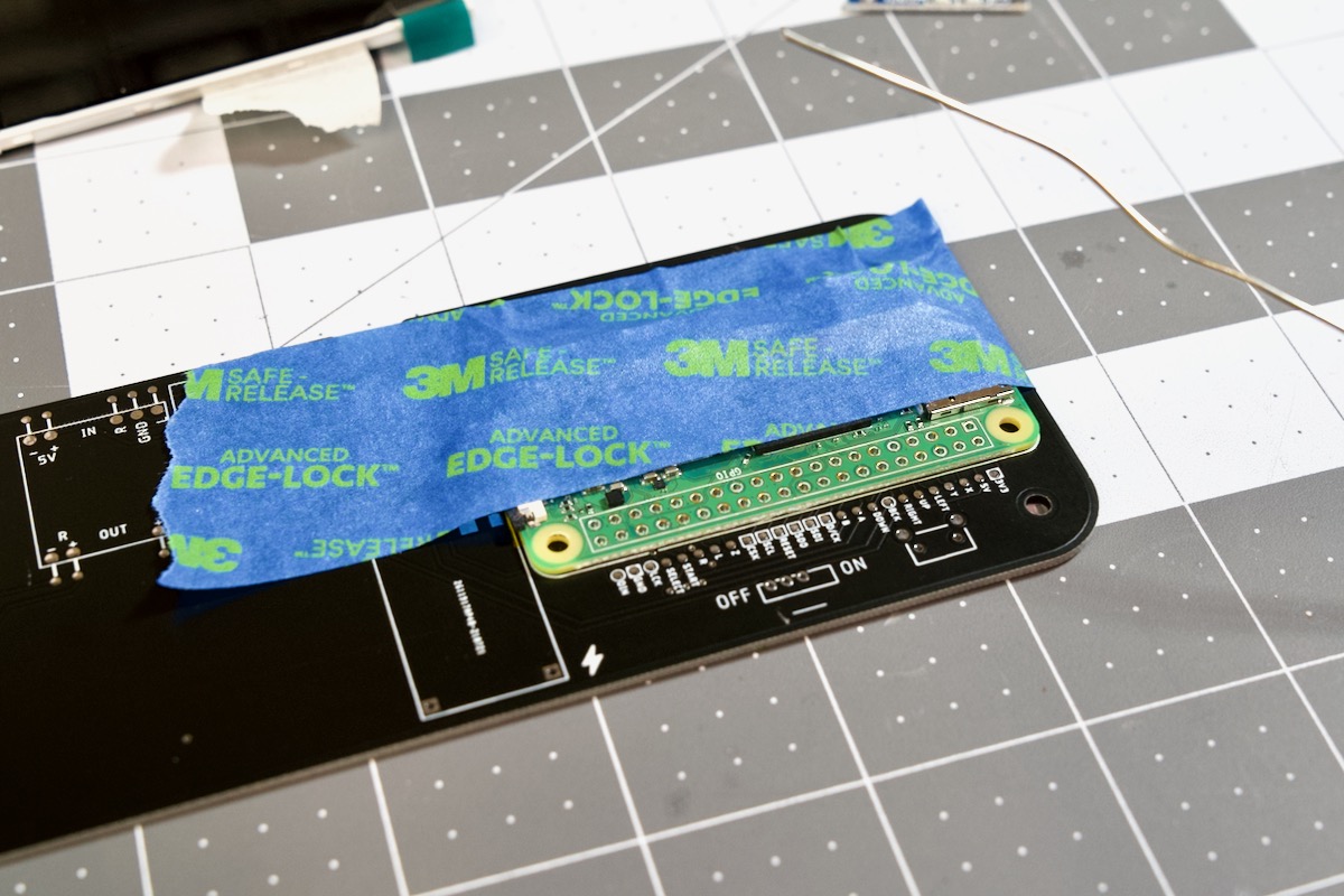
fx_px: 1960
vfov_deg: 25.8
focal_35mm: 52
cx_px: 672
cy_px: 448
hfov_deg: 37.9
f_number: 6.3
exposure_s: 1/60
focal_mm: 35
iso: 400
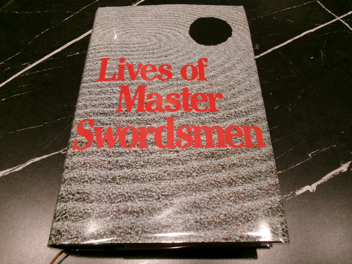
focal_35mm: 28
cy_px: 132
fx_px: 285
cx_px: 176
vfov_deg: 49.7
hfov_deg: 63.4
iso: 105
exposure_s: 1/34
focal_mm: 5.1
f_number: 3.9
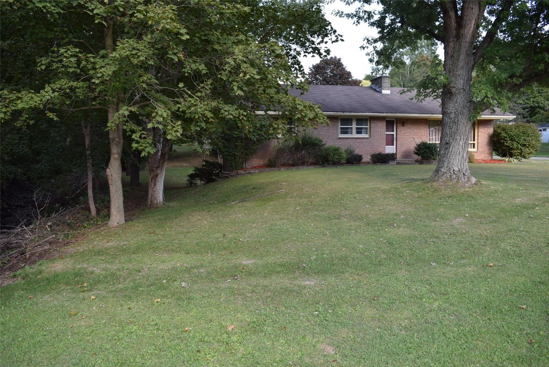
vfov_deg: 48.0
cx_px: 274
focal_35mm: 27
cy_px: 184
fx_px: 412
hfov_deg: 67.3
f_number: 5.6
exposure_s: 1/125
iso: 160
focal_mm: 18
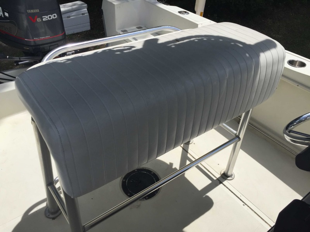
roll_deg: -3.7
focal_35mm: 29
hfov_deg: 61.7
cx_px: 155
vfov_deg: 48.2
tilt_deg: -40.4
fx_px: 260
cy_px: 116
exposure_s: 1/3300
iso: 32
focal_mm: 4.15
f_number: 2.2
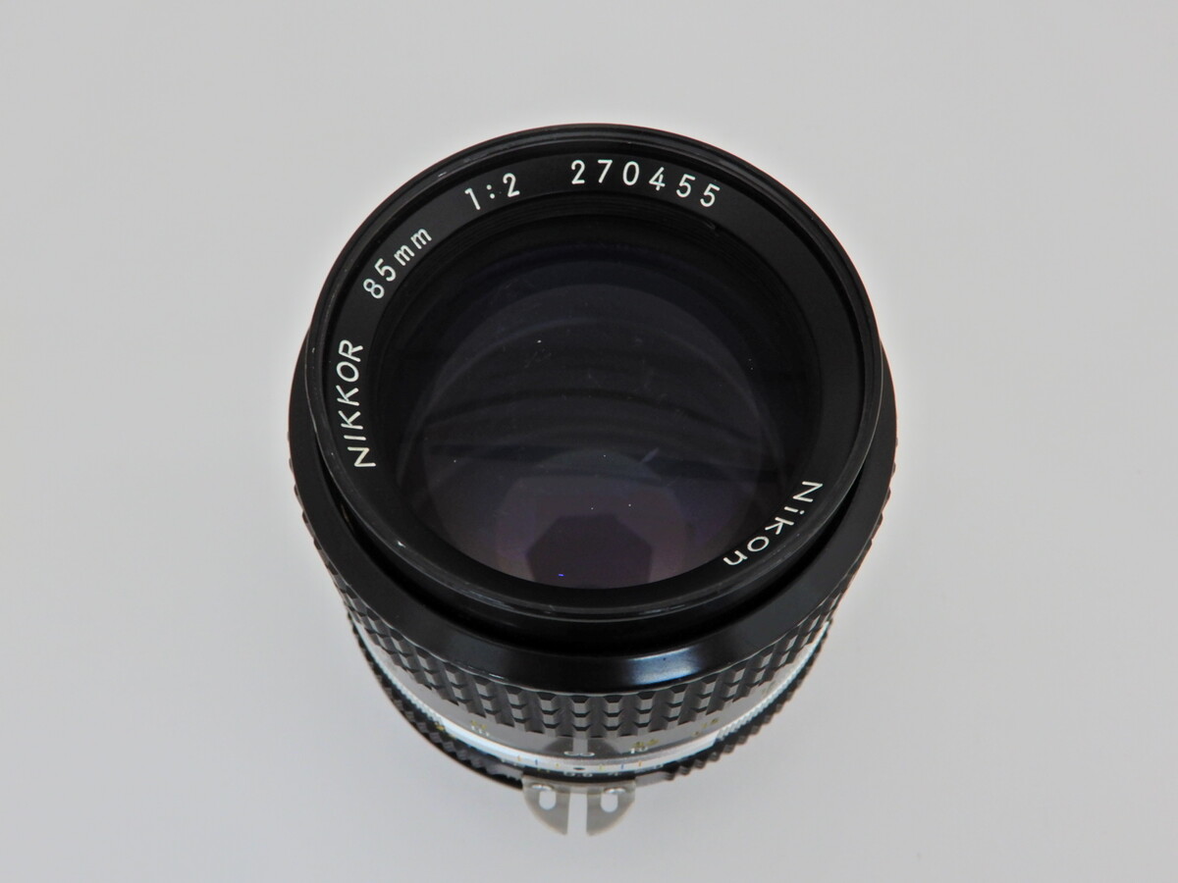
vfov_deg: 37.7
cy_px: 442
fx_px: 1293
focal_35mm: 38
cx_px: 589
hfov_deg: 49.0
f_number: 4
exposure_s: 1/30
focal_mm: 6.8
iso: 160
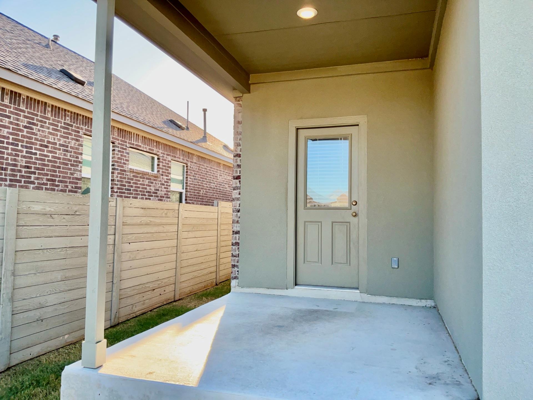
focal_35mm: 27
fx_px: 416
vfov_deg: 51.4
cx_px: 266
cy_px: 200
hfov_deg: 65.3
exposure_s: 1/286
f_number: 1.8
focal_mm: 3
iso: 32
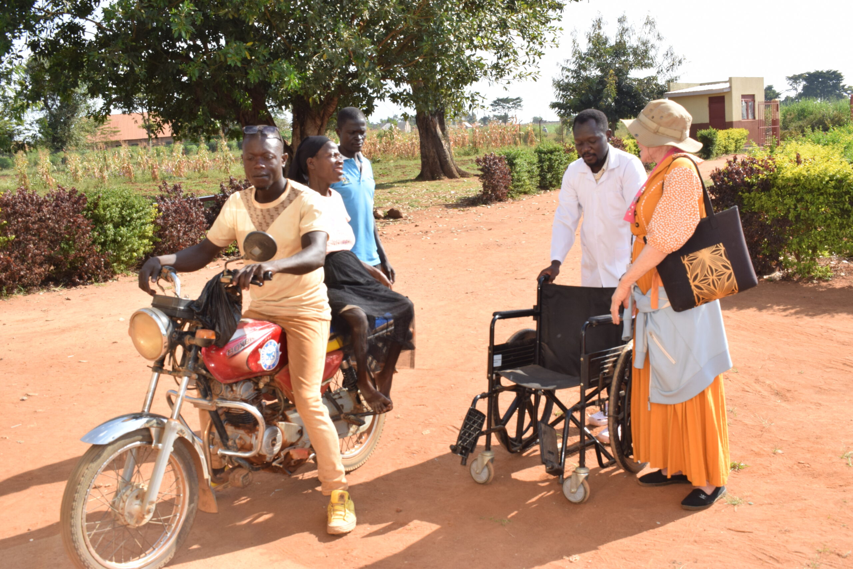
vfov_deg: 36.9
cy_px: 284
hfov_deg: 53.1
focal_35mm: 36
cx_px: 426
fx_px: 853
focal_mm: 24
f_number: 13
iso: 400
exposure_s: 1/200
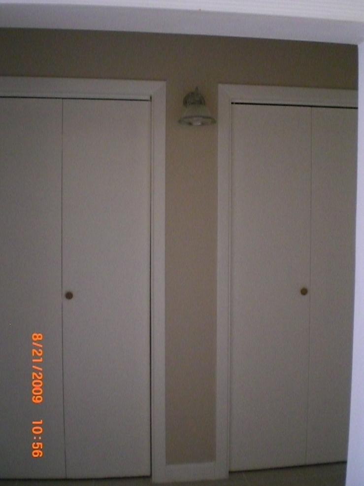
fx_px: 533
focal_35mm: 38
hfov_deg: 37.7
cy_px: 243
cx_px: 182
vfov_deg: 49.0
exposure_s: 1/80
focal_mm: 6.3
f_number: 3.1
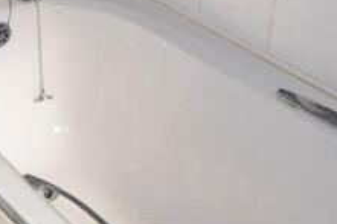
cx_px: -127
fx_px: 917
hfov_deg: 19.0
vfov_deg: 13.8
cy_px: 5
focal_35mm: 98
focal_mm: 22
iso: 100
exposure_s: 1/200
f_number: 10
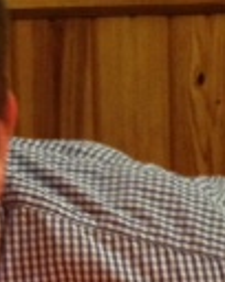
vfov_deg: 11.6
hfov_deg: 9.4
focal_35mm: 161
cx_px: -62
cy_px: 399
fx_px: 1343
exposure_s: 1/20
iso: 320
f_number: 2.4
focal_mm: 4.13
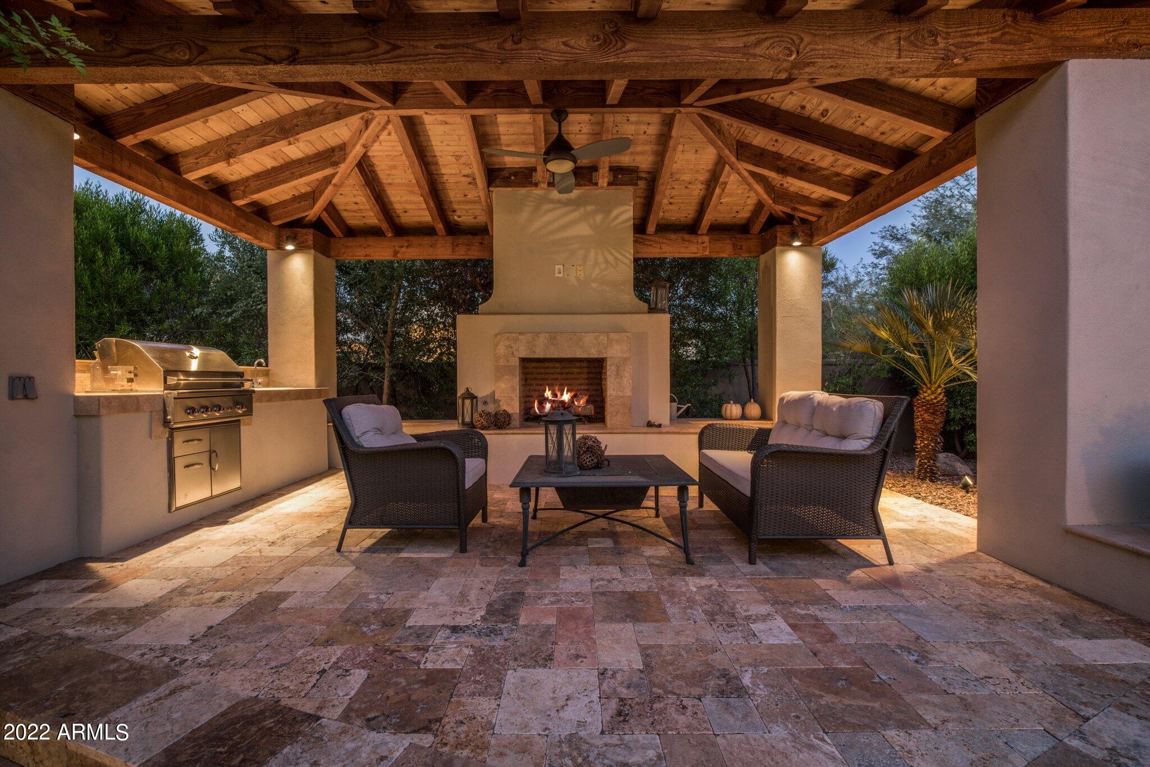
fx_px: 479
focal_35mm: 15
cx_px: 575
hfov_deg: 100.4
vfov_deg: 77.3
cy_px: 384
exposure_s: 8
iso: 400
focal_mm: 15
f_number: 13
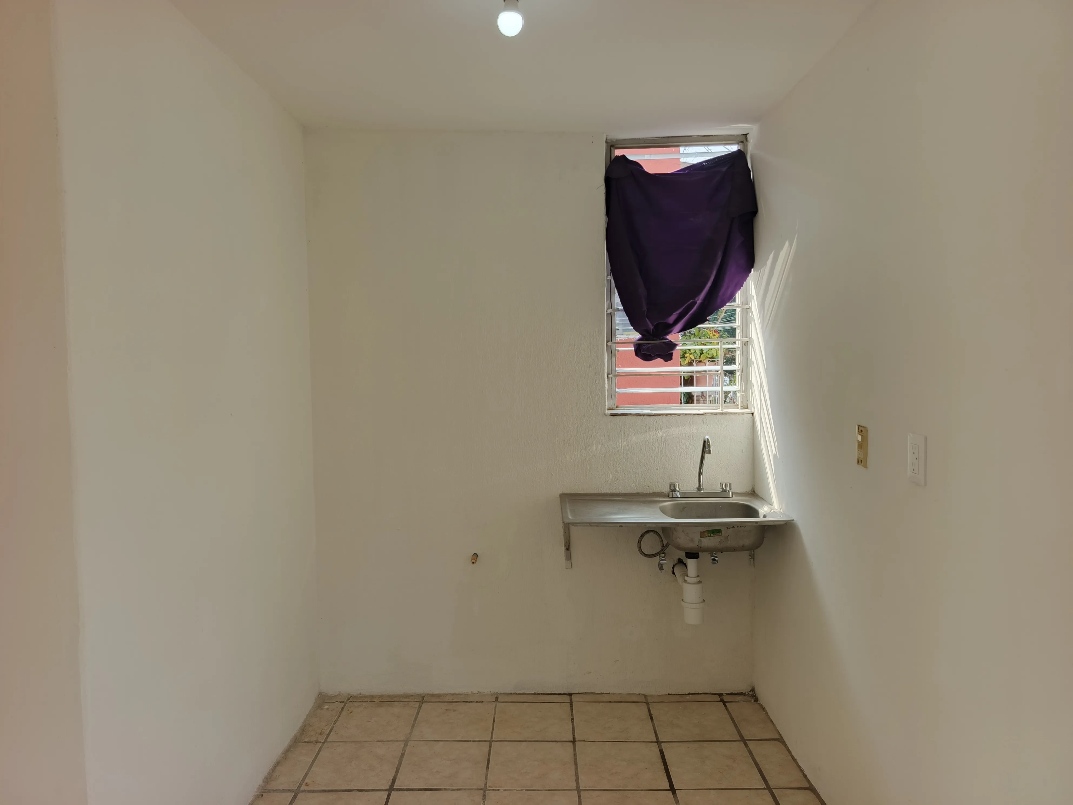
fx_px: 713
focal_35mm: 23
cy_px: 402
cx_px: 536
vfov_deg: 58.9
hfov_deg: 73.9
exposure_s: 1/120
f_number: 1.7
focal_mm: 5.25
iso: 141
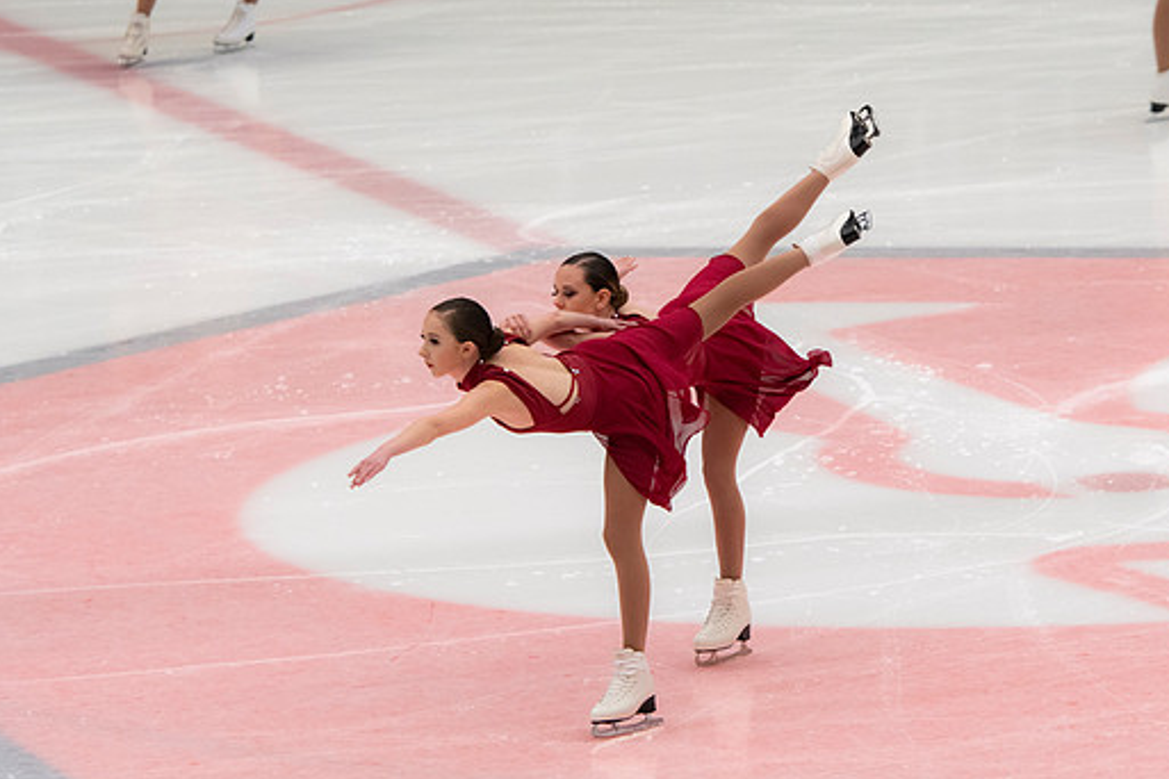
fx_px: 7988
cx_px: 643
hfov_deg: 8.4
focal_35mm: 246
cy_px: 350
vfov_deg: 5.6
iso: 1100
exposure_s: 1/320
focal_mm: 145
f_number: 5.6
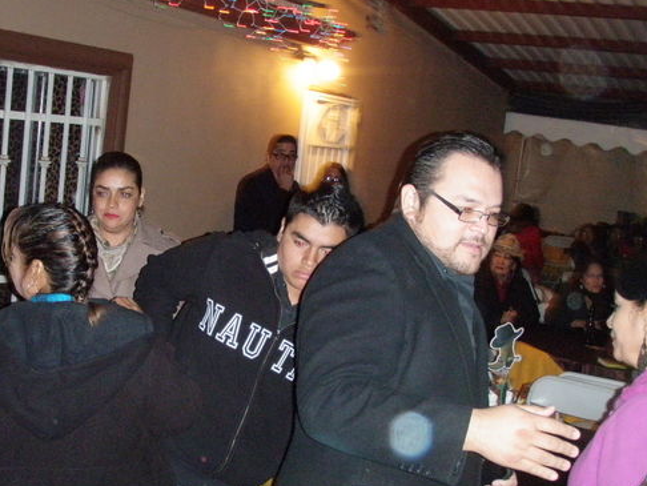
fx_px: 935
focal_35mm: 50
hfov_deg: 38.1
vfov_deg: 29.1
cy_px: 268
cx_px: 266
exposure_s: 1/30
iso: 640
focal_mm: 6.7
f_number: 3.5
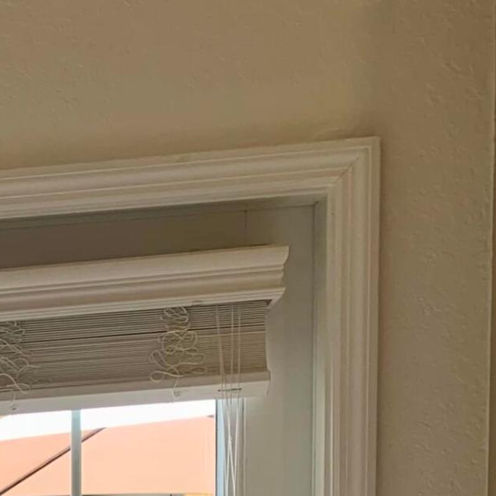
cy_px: 812
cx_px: -442
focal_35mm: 107
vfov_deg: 14.8
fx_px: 1735
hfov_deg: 14.1
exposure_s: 1/128
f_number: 1.8
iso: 25
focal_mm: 4.25
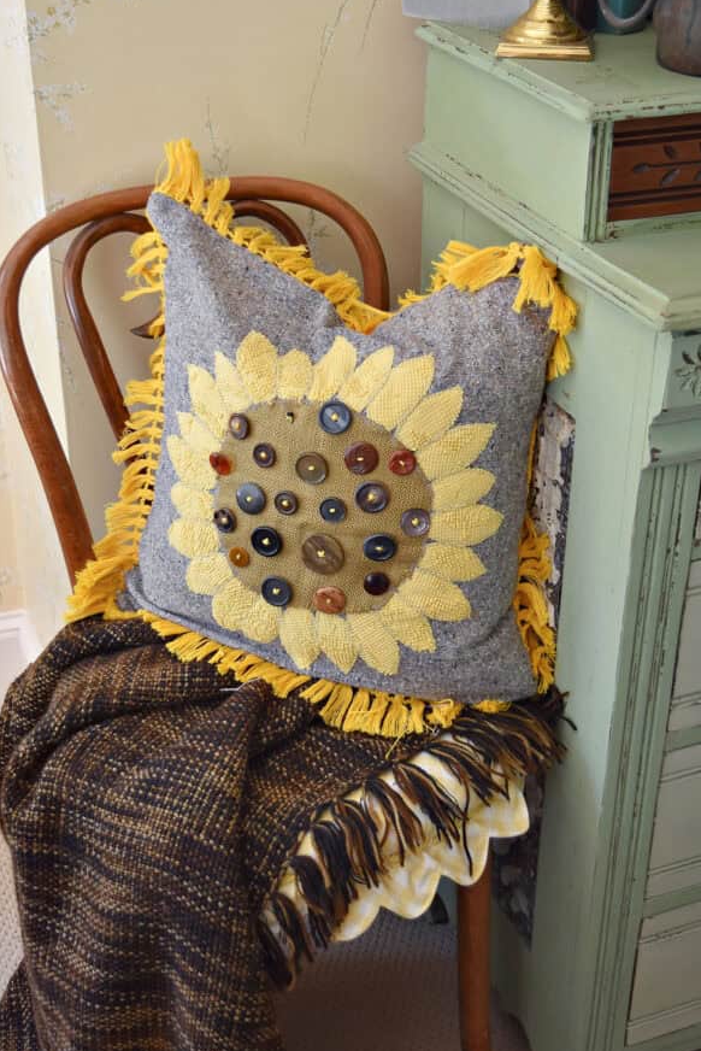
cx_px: 370
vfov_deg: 36.5
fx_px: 1593
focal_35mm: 55
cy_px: 566
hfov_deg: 24.8
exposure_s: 1/60
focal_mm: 31
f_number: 4.2
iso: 720
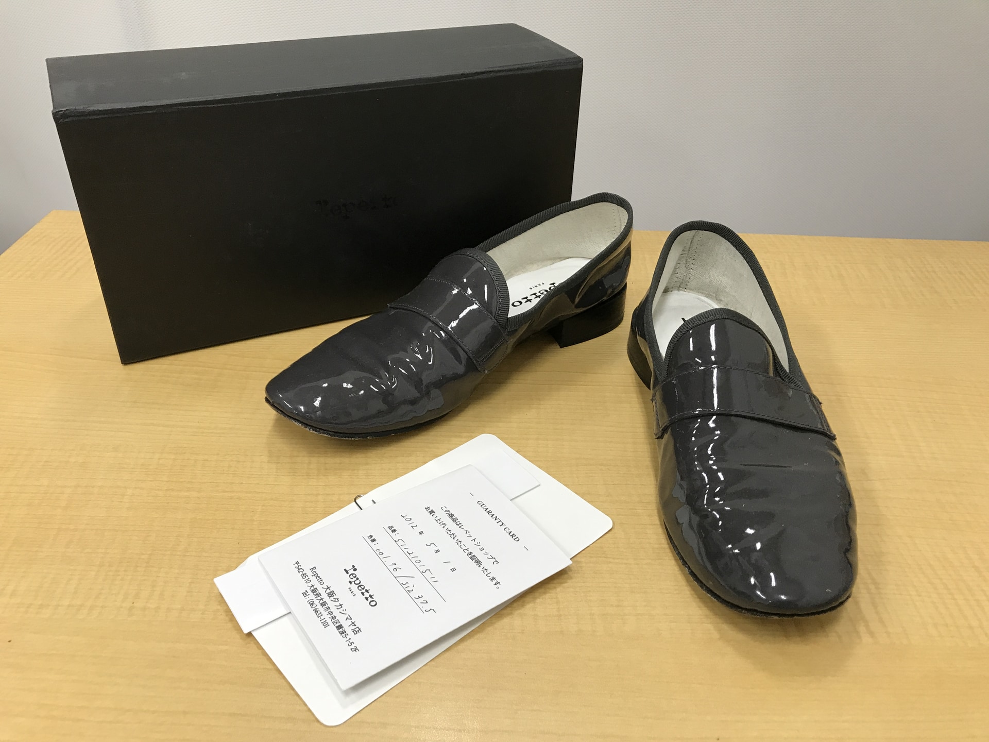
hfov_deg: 63.4
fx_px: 800
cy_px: 371
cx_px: 494
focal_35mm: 28
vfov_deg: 49.7
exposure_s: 1/40
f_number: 1.8
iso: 25
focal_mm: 3.99
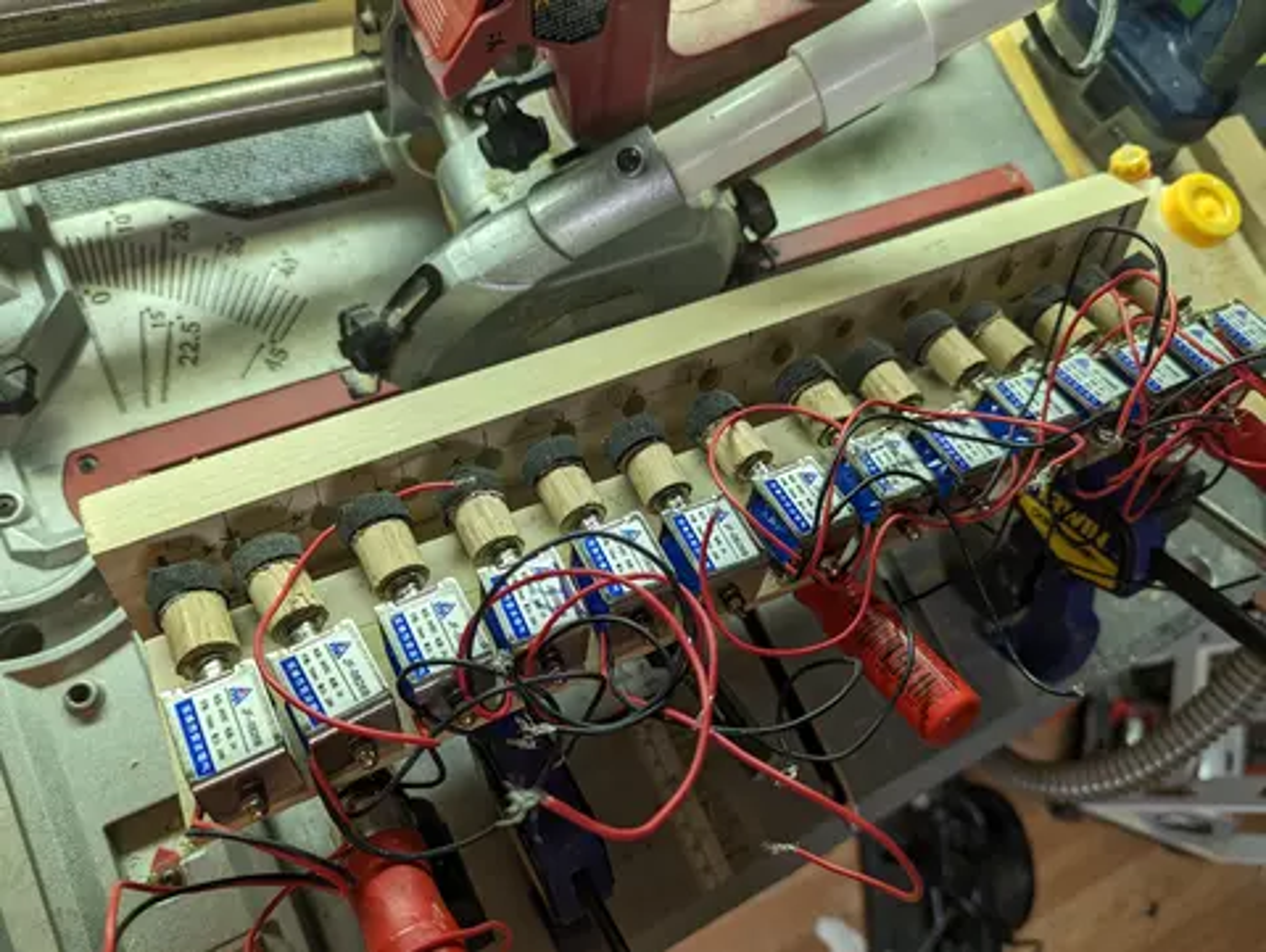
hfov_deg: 71.5
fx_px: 879
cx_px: 633
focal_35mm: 24
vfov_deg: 56.9
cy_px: 476
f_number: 1.85
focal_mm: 6.81
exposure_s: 1/60
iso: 81
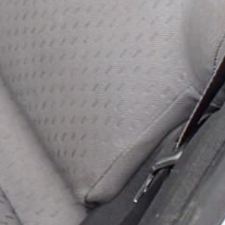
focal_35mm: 173
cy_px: -200
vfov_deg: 9.5
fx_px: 1272
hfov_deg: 8.8
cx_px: -380
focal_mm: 4.5
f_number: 2.8
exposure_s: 1/60
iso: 125
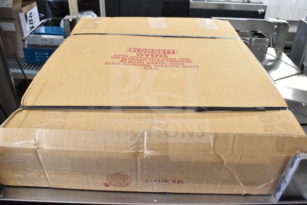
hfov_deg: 61.9
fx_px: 256
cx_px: 154
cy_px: 102
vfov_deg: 43.6
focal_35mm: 30
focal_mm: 20
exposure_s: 1/200
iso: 6400
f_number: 7.1
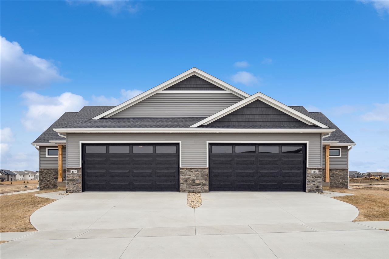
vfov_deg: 40.0
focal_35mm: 33
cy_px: 130
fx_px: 357
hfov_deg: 57.2
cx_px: 194
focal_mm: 33
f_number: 8
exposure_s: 1/500
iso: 400
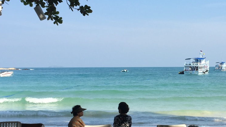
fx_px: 408
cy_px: 76
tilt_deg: -1.4
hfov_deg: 30.5
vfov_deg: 17.7
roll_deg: -0.3
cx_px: 168
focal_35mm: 68
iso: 32
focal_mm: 4.15
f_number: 2.2
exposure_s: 1/1364
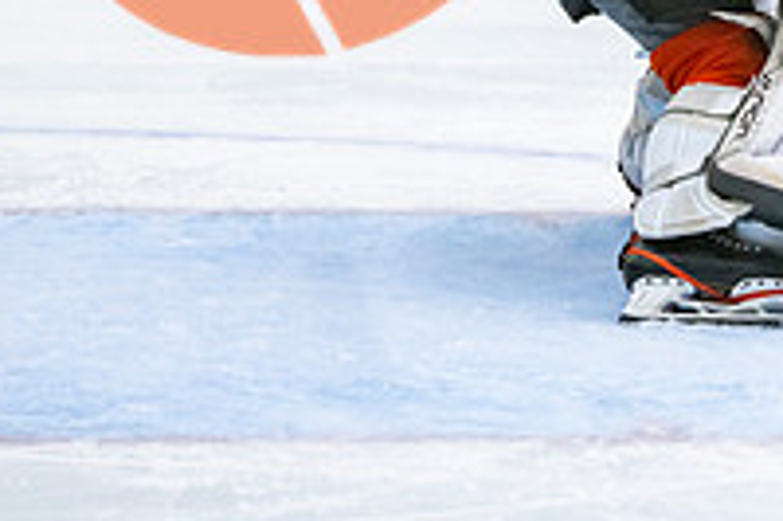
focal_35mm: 371
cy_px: -160
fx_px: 8062
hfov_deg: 5.5
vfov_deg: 3.7
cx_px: 930
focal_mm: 110
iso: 2500
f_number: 3.2
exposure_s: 1/640
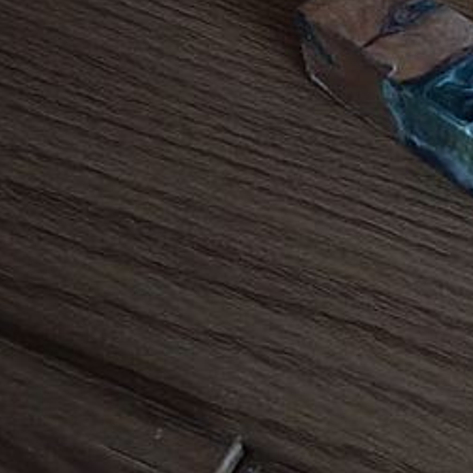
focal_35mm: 97
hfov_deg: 16.5
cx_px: 692
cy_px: -62
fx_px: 1500
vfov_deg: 17.3
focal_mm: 6.07
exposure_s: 1/6.25
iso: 12800
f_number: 1.7
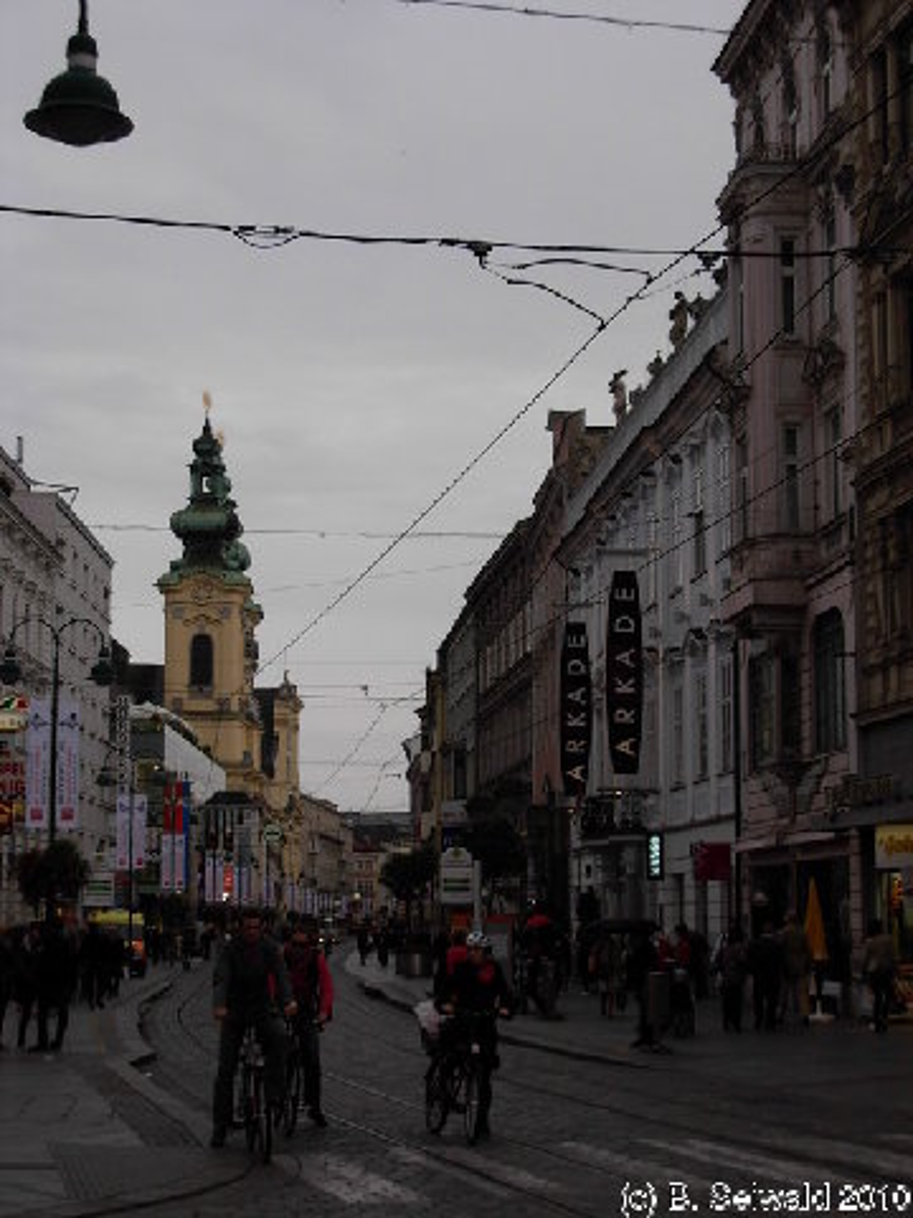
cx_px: 456
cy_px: 609
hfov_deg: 21.0
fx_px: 2462
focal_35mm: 70
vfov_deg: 27.8
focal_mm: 11.5
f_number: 3.5
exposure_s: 1/181
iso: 79
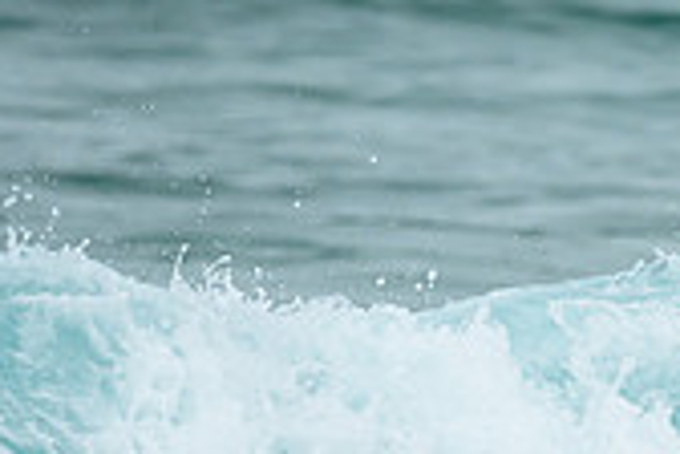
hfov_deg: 0.5
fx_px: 71281
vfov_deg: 0.4
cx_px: 655
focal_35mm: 3774
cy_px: 765
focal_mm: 800
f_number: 6.3
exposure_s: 1/2000
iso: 250
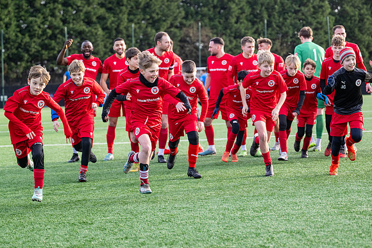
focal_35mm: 103
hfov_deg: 19.8
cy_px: 124
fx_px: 1068
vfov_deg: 13.3
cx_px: 188
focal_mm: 98
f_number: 4
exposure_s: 1/1250
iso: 800
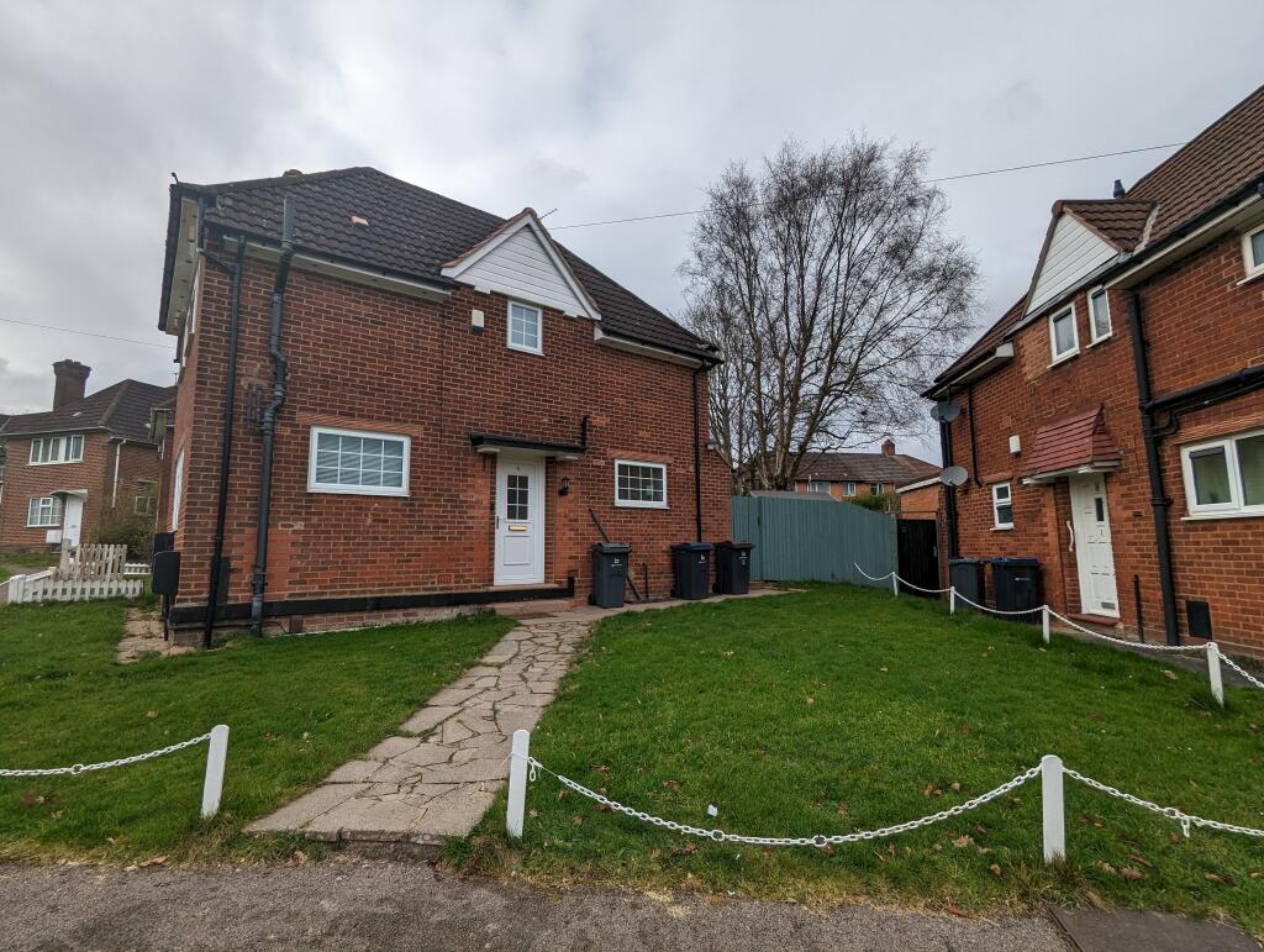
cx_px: 632
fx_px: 585
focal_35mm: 16
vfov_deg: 78.2
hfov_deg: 94.4
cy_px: 476
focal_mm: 2.35
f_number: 2.2
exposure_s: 1/1420
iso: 50
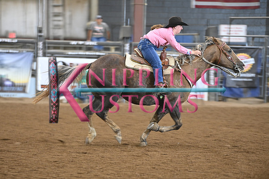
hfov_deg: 10.3
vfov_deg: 6.9
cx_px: 134
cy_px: 90
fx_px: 1495
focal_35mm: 200
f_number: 3.2
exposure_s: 1/250
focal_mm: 200
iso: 3200
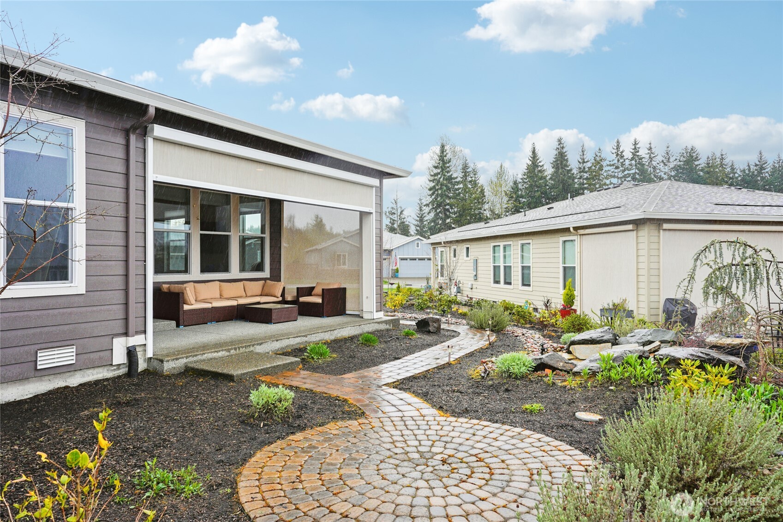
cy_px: 261
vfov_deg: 53.1
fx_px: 522
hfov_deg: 73.7
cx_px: 392
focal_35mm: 24
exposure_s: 1/125
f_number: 8
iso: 250
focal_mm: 24
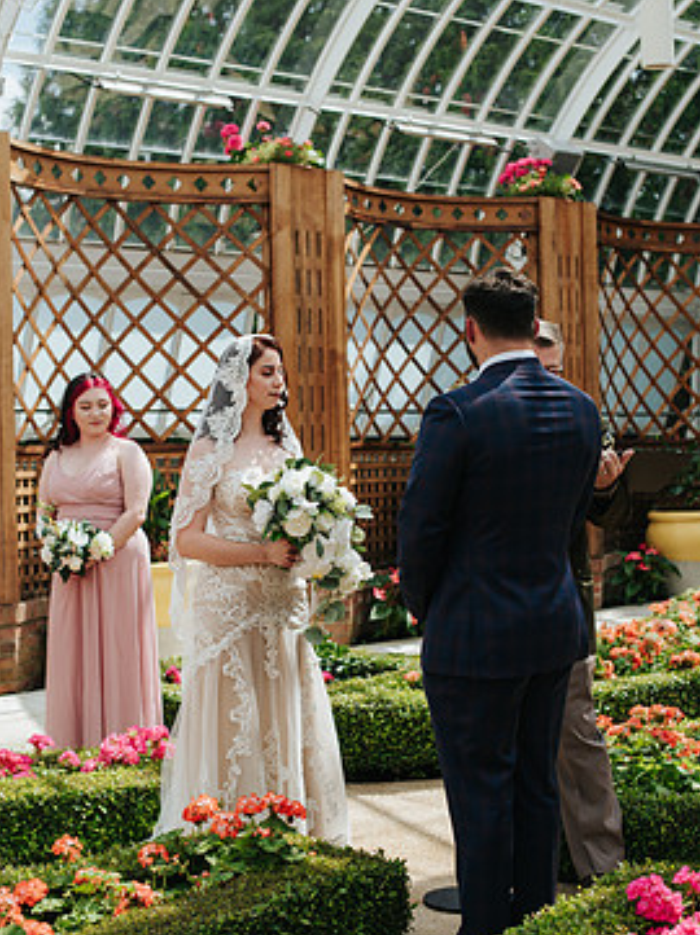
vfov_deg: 32.2
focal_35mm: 60
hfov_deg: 24.4
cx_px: 319
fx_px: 1621
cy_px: 492
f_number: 3.5
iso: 160
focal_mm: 50
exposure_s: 1/1000
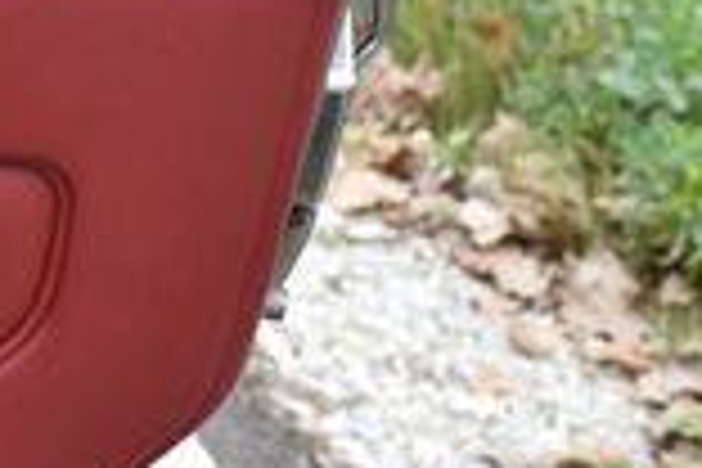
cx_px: -626
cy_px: 477
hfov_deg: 11.4
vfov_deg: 8.2
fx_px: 3238
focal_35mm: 166
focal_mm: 27
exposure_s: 1/125
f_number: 4
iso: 280
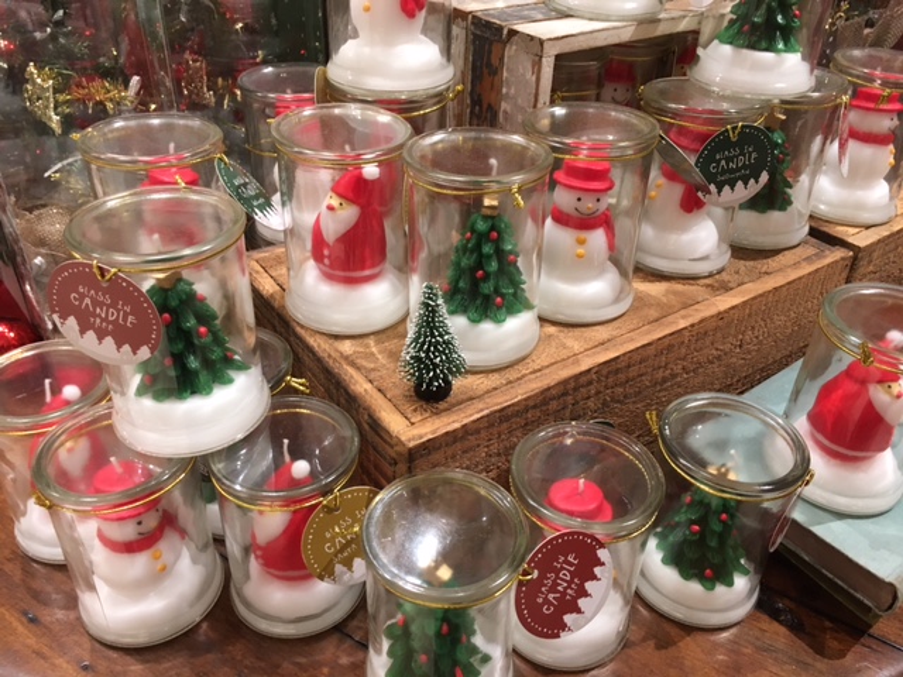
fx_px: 756
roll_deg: -1.5
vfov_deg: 48.2
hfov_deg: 61.7
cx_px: 452
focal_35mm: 29
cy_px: 338
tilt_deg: -34.4
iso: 100
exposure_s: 1/30
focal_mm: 4.15
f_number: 2.2
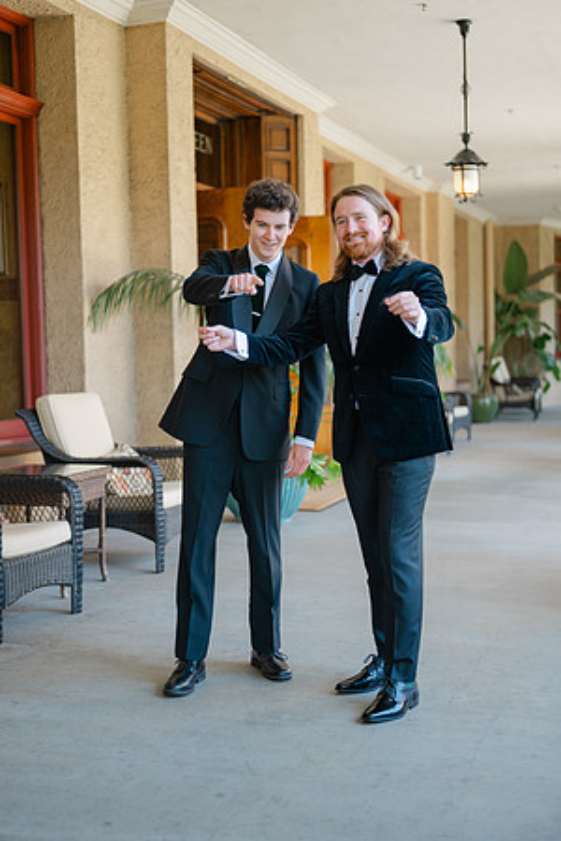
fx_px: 1169
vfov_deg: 39.6
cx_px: 280
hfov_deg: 27.0
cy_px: 420
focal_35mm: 50
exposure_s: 1/160
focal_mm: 50
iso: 64
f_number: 1.8
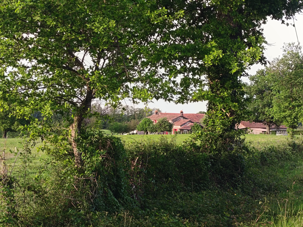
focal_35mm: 72
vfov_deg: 20.4
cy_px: 114
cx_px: 152
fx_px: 630
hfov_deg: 27.0
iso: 230
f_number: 1.75
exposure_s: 1/100
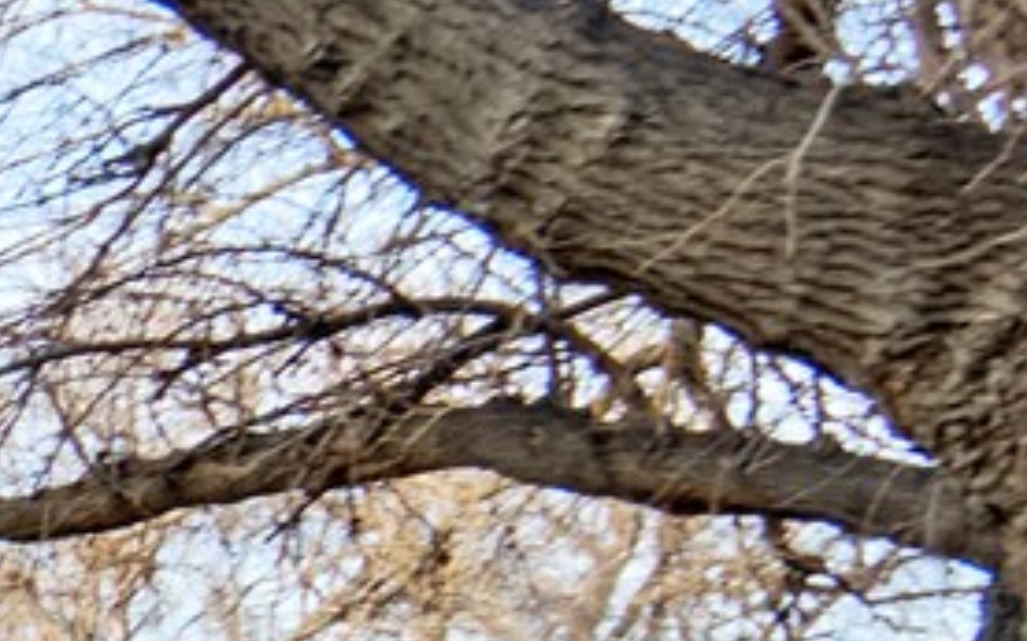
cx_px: -1361
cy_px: 1091
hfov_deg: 13.8
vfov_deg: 11.0
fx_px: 3134
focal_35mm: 112
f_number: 11
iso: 400
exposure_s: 1/400
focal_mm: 14
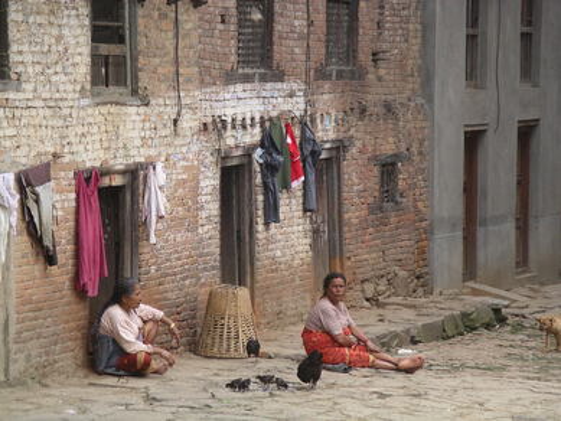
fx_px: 3032
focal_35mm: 187
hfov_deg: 10.6
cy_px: 210
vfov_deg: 7.9
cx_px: 280
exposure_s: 1/177
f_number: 4.6
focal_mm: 39
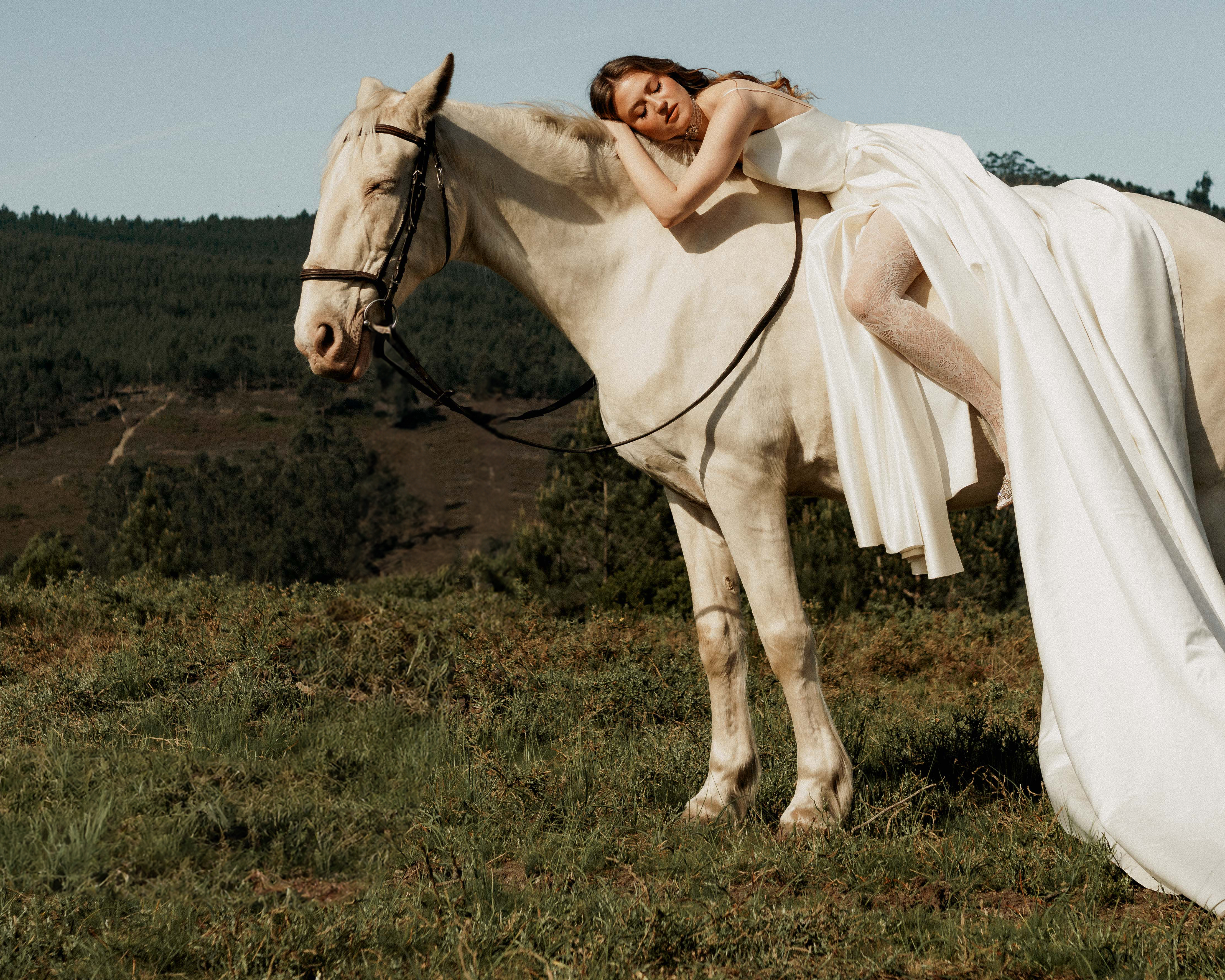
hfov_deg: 25.0
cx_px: 688
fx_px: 2756
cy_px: 281
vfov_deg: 20.1
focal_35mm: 76
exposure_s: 1/2500
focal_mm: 45
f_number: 5
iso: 200
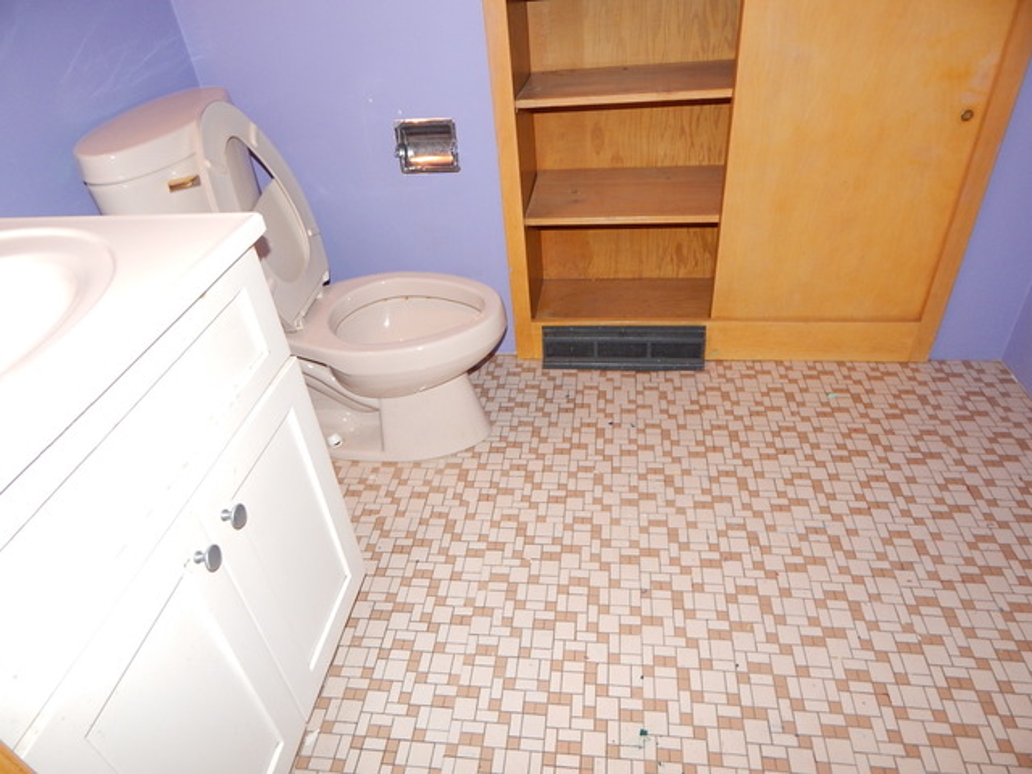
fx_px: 656
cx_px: 516
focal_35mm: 22
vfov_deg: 61.1
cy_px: 387
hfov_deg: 76.4
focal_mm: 4
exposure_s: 1/30
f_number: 3
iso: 200
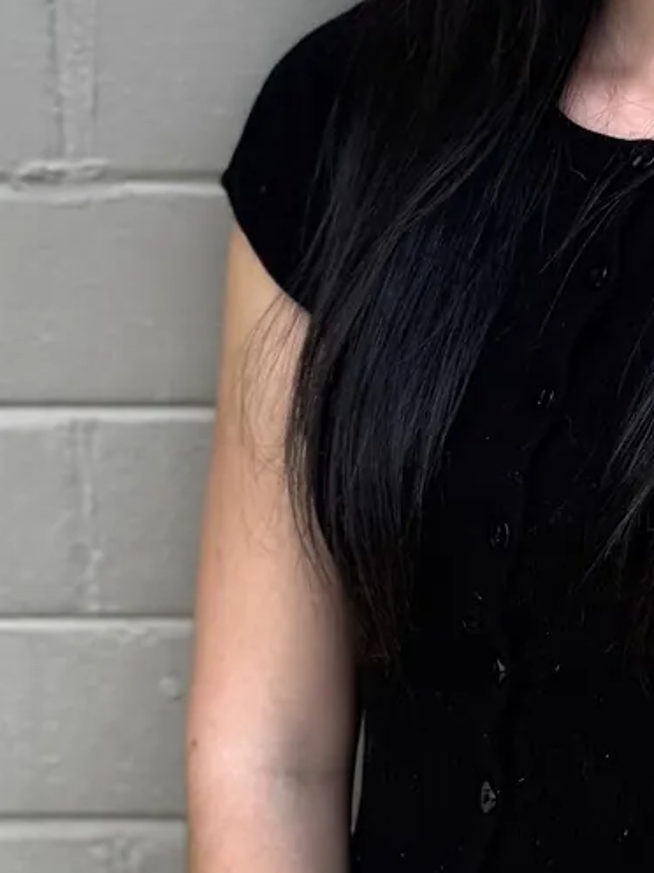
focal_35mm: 58
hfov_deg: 23.9
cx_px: 675
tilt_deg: -15.9
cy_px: 63
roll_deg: +2.0
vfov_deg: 31.5
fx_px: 1463
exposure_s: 1/864
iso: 80
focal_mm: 6.76
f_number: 1.78
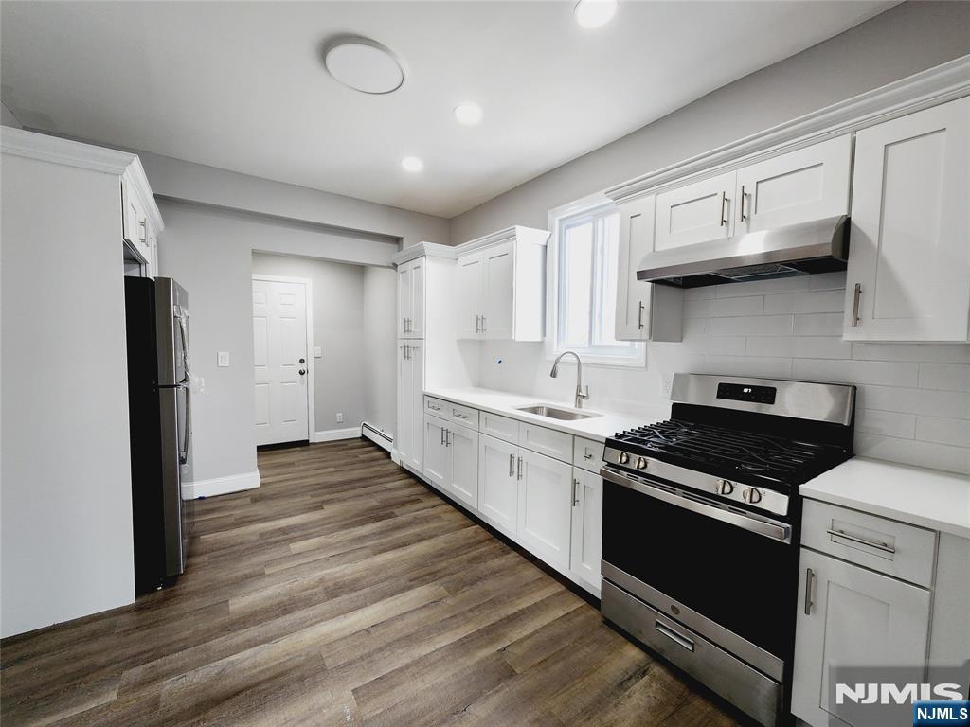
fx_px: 364
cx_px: 485
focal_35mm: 13
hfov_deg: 106.2
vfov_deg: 89.9
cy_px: 364
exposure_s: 1/60
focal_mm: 2.2
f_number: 2.2
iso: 125
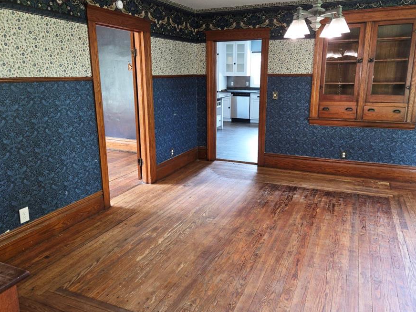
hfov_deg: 65.3
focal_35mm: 27
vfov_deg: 51.3
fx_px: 324
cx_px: 219
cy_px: 146
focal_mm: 5.4
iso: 160
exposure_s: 1/20
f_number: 1.8
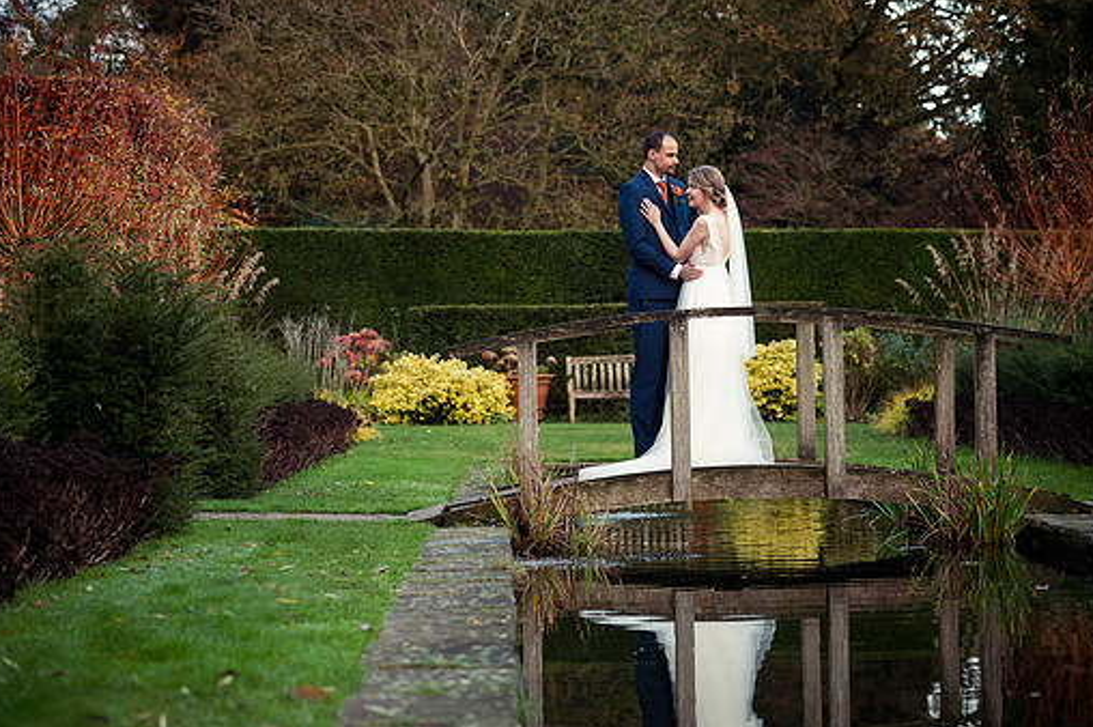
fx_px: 2427
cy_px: 374
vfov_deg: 17.0
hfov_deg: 25.4
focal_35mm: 80
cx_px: 521
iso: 1600
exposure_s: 1/1000
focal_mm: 70
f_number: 2.8
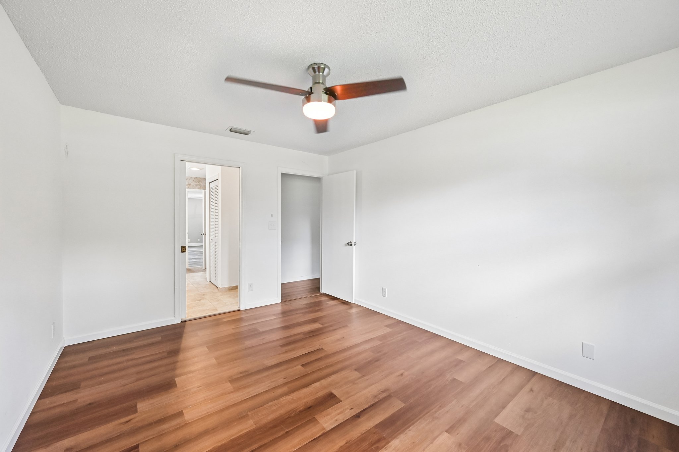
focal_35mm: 14
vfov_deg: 81.2
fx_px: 264
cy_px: 226
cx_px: 340
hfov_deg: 104.3
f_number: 8
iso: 2500
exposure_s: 1/100
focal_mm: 14
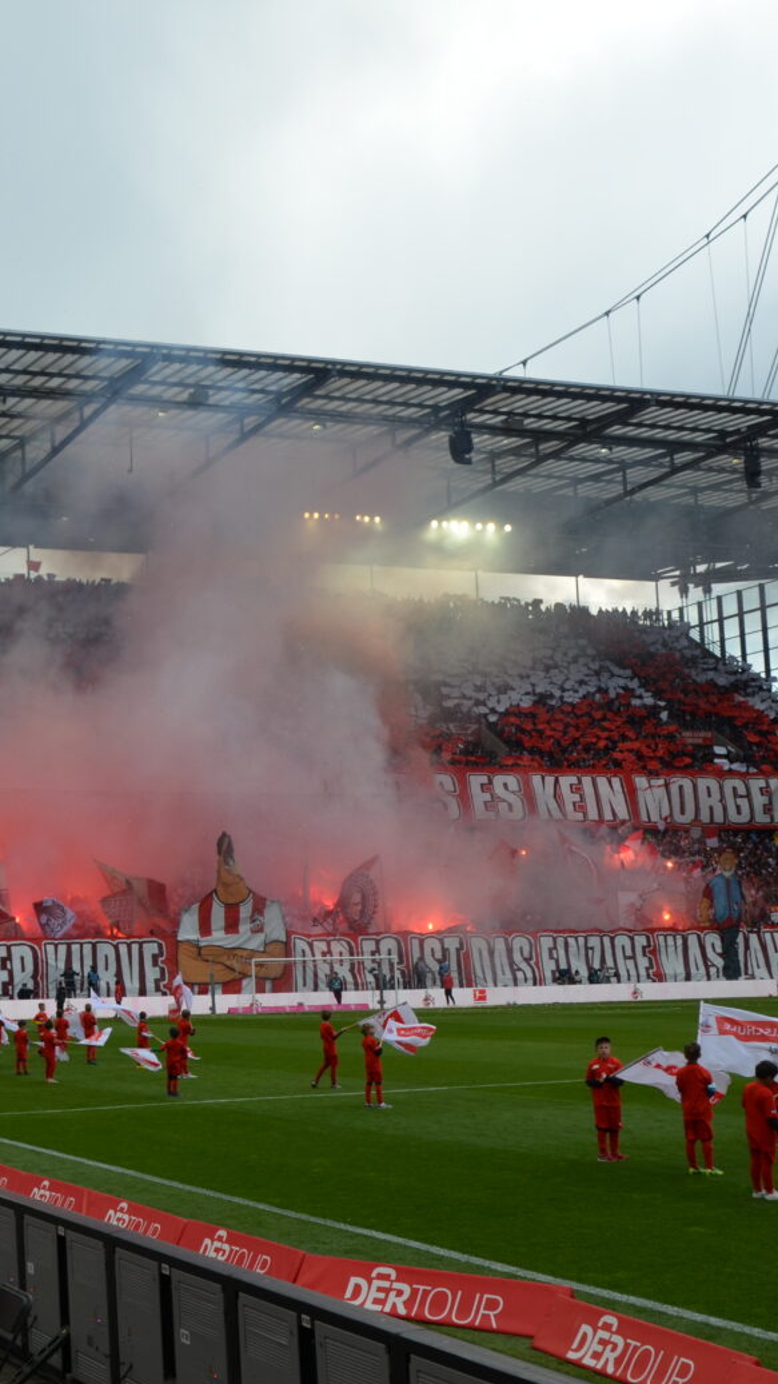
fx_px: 1864
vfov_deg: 40.7
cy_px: 686
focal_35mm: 51
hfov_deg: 22.6
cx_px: -21
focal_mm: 21
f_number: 8
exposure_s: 1/250
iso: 200
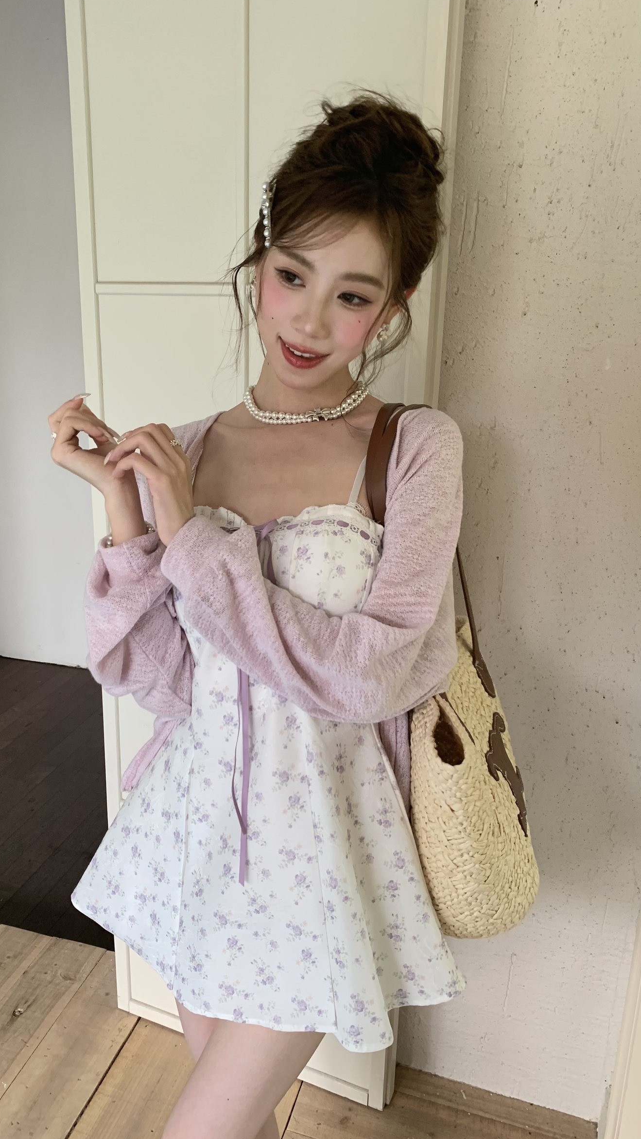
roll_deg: +0.2
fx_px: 876
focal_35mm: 29
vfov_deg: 66.1
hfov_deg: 40.1
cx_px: 266
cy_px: 561
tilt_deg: -17.4
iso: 100
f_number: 1.8
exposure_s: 1/68
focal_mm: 4.25
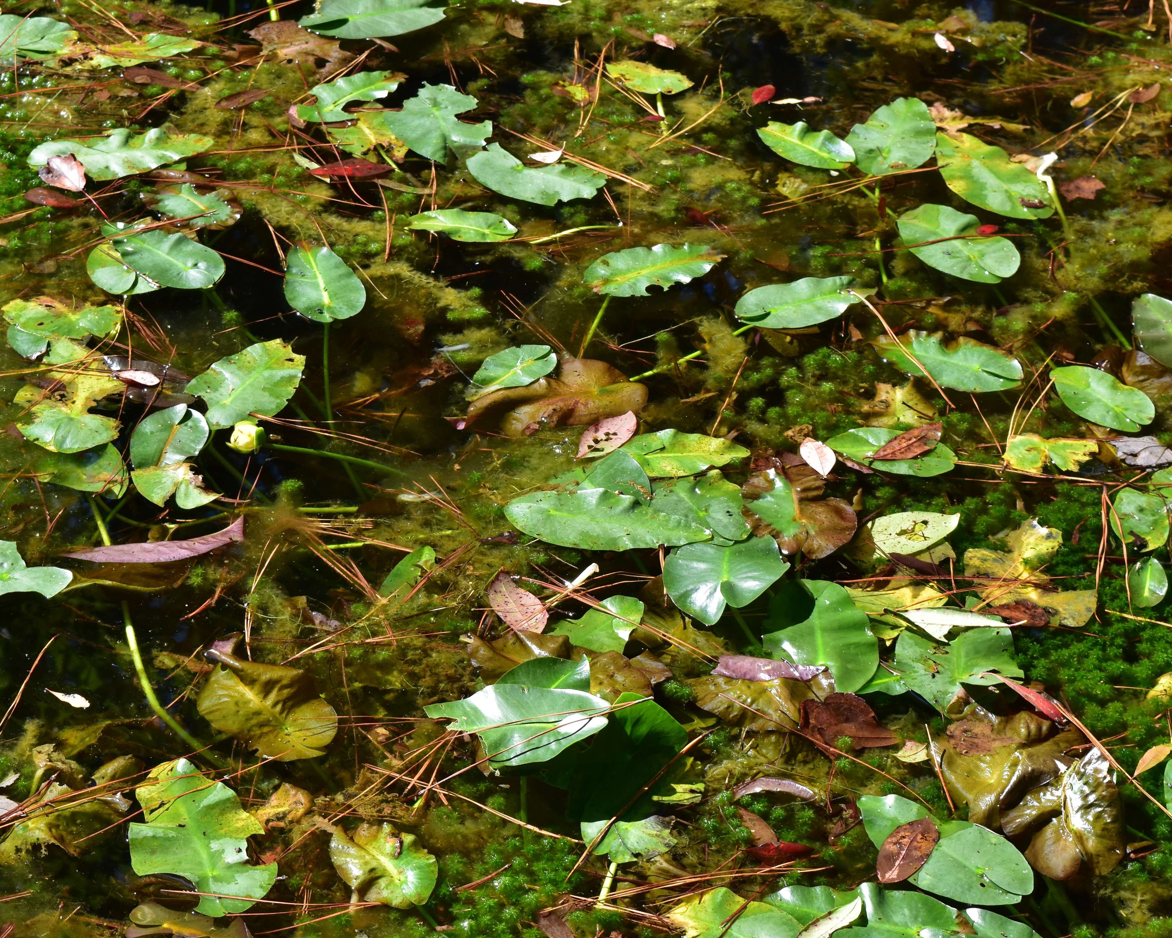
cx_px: 511
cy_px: 420
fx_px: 3699
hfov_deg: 18.0
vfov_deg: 14.4
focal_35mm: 107
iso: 400
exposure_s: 1/250
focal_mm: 55
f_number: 10
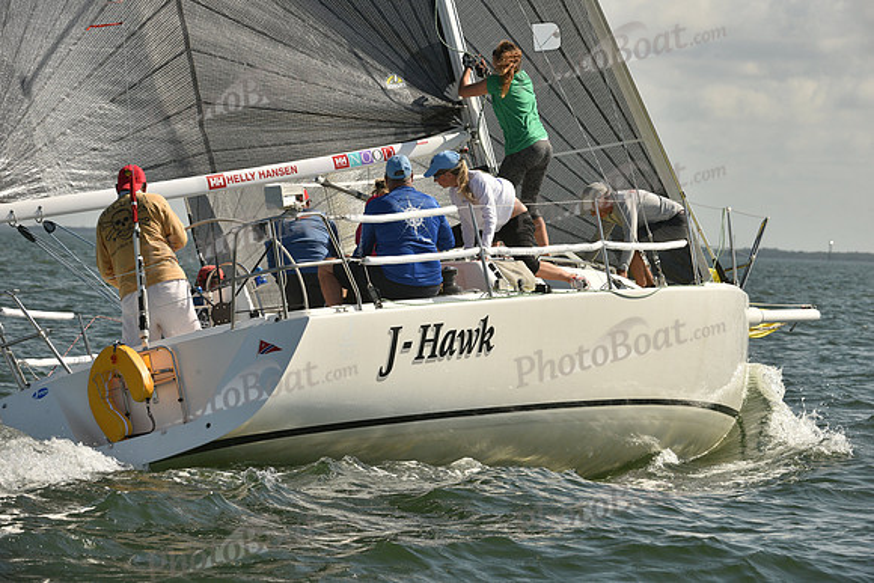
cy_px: 292
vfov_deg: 6.9
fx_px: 4856
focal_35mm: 200
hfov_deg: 10.3
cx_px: 437
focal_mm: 200
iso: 400
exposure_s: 1/1250
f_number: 10
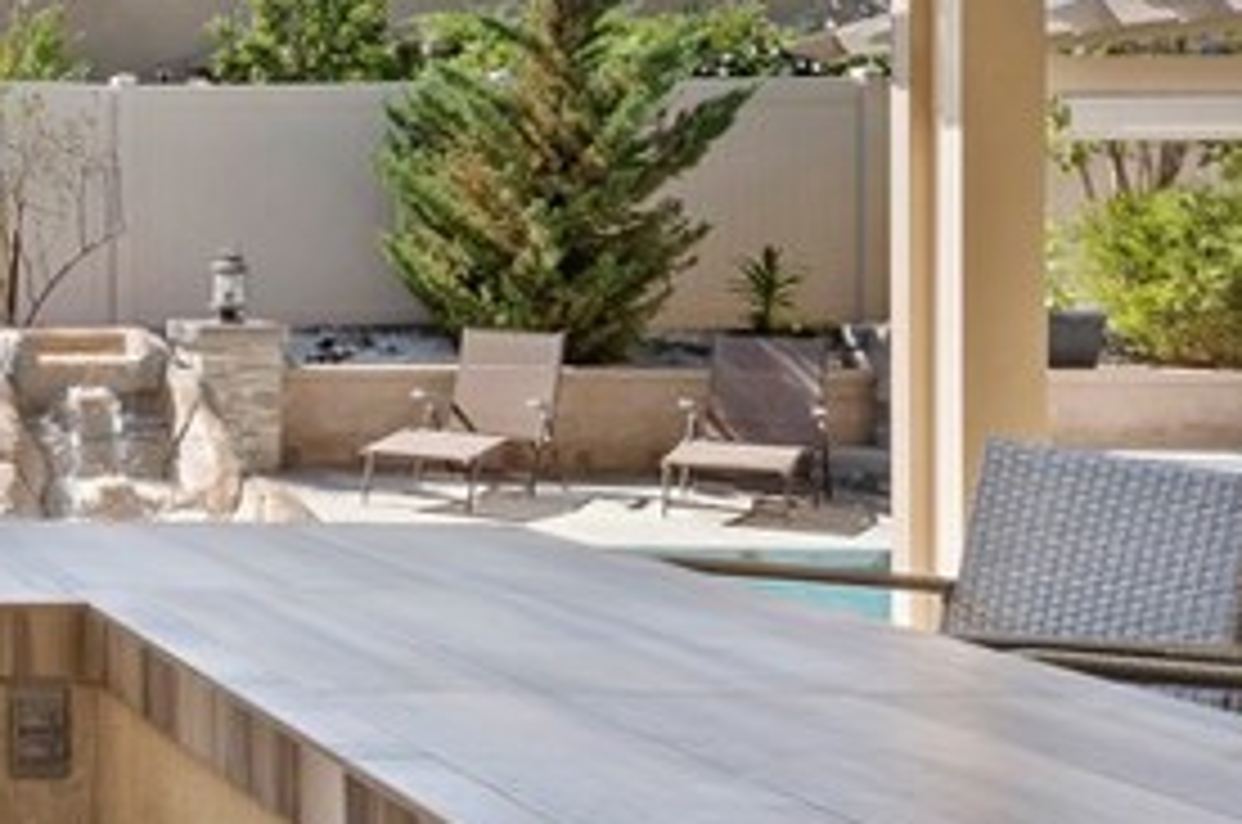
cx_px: -526
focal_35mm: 52
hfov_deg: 28.3
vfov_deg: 25.9
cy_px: 367
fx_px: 1791
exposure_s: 1/80
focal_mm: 14
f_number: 14
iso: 320
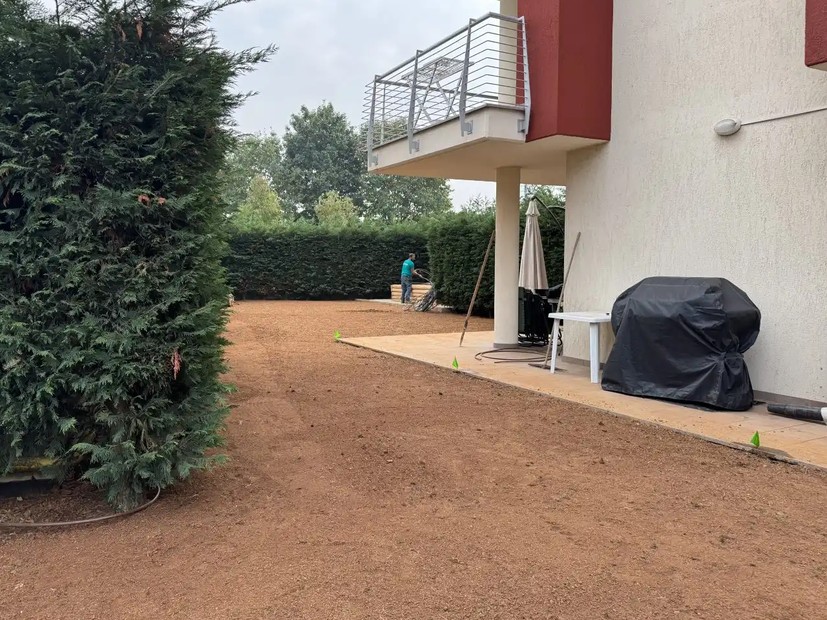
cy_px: 280
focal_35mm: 27
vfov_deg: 51.3
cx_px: 368
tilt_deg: -1.3
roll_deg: +0.3
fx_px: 645
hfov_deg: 65.1
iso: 80
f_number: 1.78
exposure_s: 1/535
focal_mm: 6.76
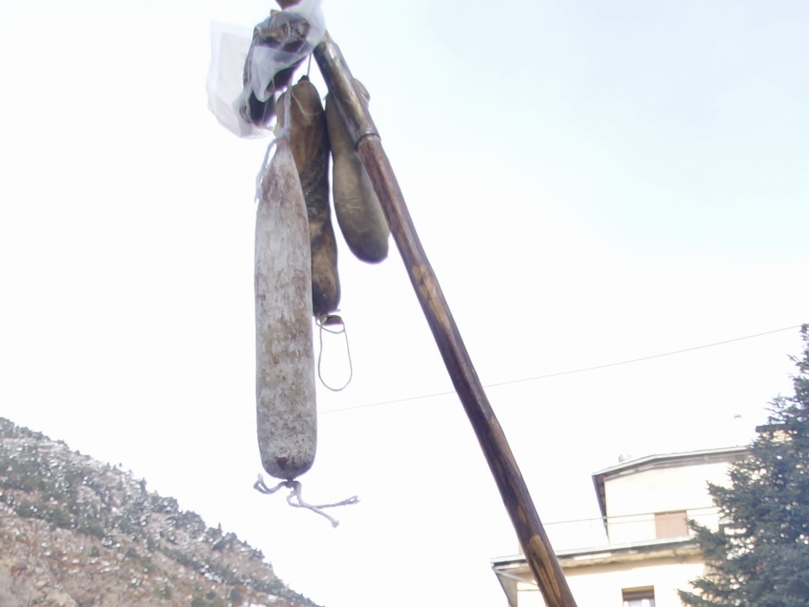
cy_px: 732
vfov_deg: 21.0
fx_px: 1519
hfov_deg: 29.7
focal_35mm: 65
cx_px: 490
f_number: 4
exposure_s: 1/160
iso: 125
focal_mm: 16
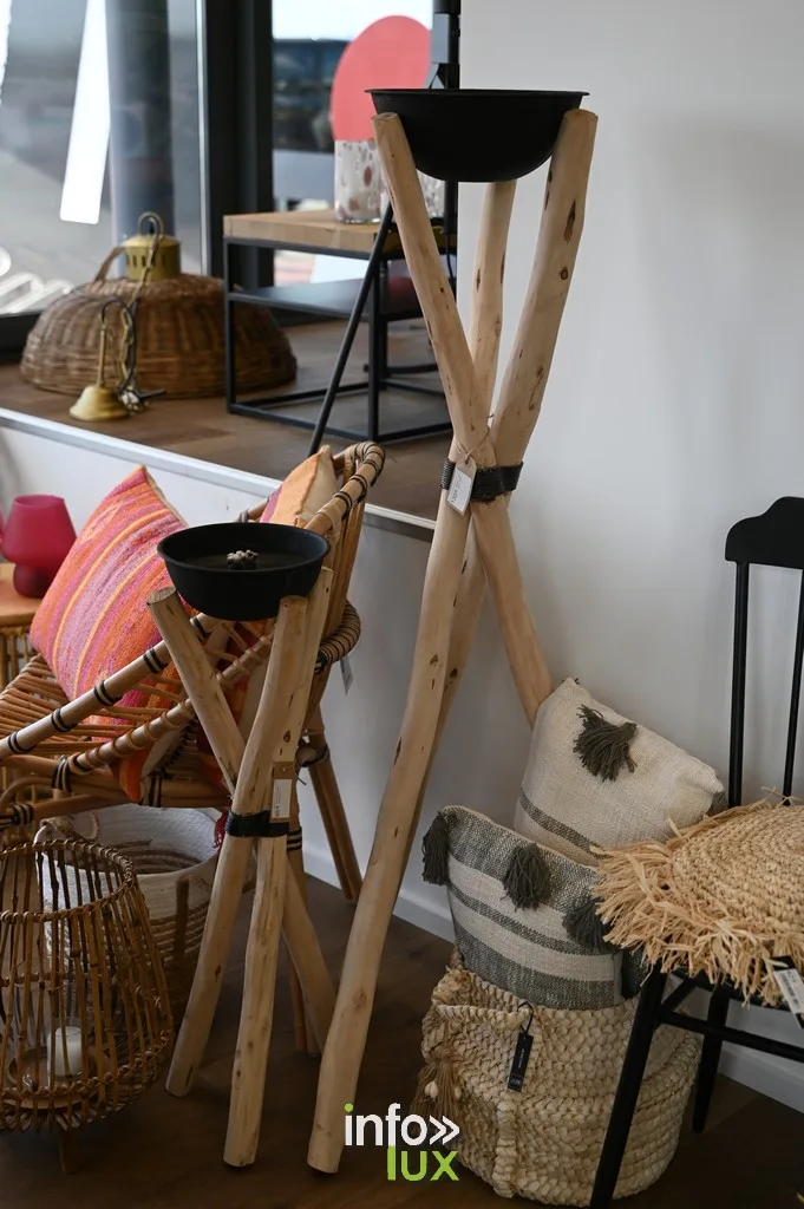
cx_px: 402
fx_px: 1745
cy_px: 604
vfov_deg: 38.2
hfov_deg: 25.9
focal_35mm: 52
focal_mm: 52
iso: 160
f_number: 4
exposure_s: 1/125
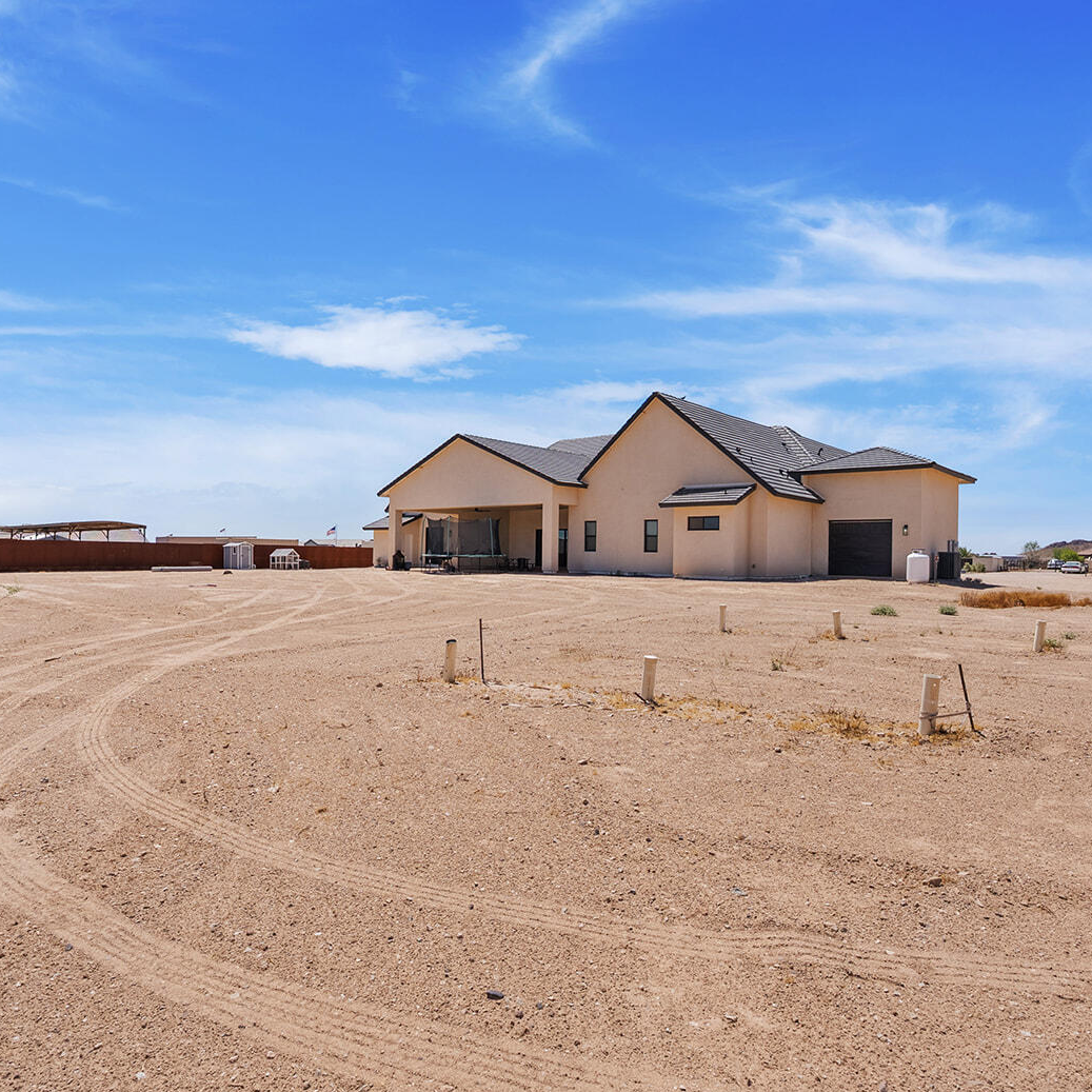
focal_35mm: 21
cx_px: 542
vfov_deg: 72.1
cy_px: 554
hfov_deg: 72.1
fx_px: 749
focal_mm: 16
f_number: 8
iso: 100
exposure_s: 1/200
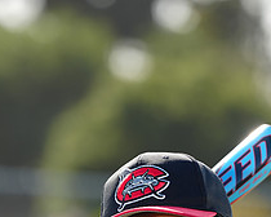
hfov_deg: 3.7
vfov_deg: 3.0
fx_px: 4155
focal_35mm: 518
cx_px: 130
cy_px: 354
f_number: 4.5
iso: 64
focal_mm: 200
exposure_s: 1/250
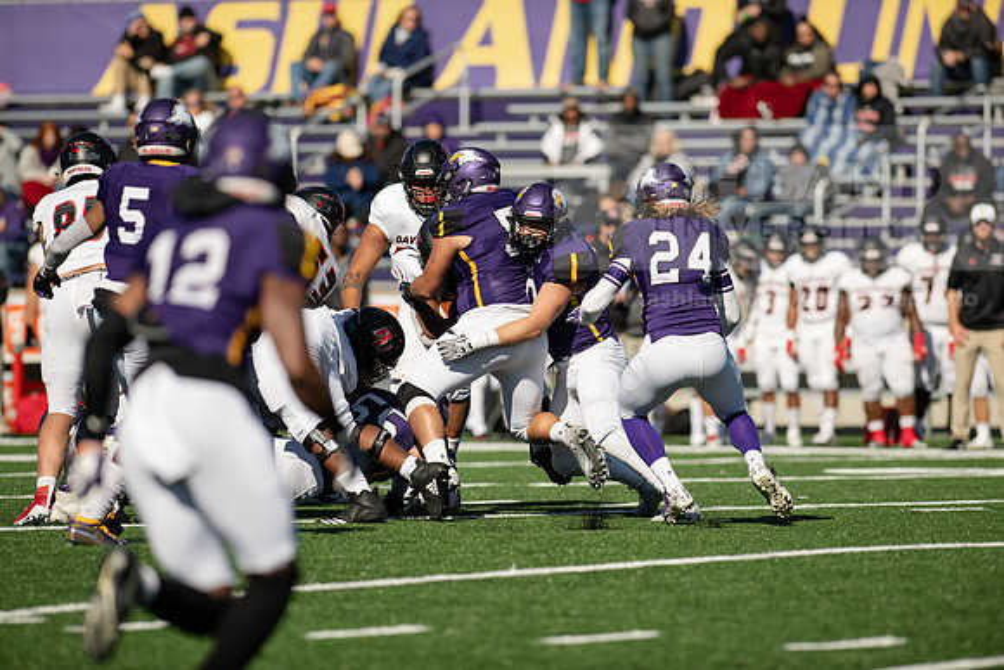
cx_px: 502
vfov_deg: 4.6
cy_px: 335
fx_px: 8368
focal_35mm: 300
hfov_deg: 6.9
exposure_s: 1/2000
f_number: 3.5
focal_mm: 300
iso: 125
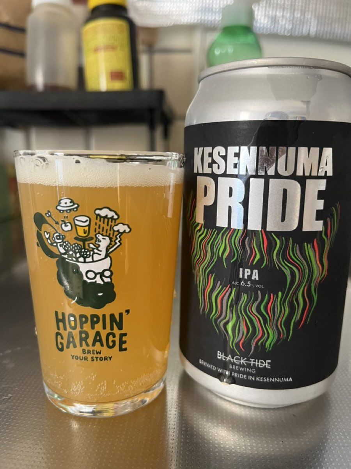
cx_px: 176
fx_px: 352
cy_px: 234
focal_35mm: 26
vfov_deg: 67.3
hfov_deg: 53.1
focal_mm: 5.1
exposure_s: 1/60
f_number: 1.6
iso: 250
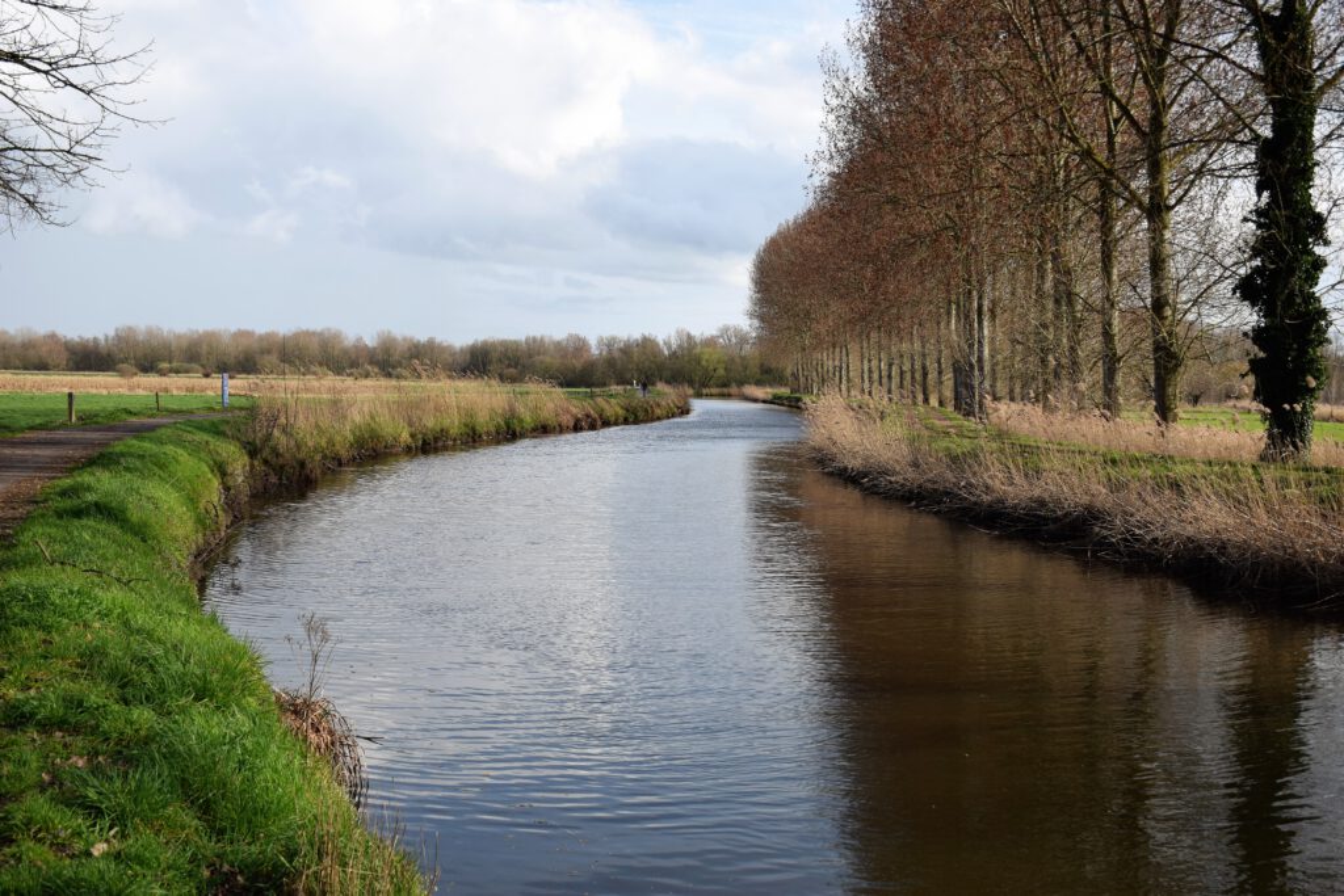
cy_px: 448
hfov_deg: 47.9
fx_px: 1512
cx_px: 672
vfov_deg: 33.0
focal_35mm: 40
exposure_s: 1/320
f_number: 6.3
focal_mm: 27
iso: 100
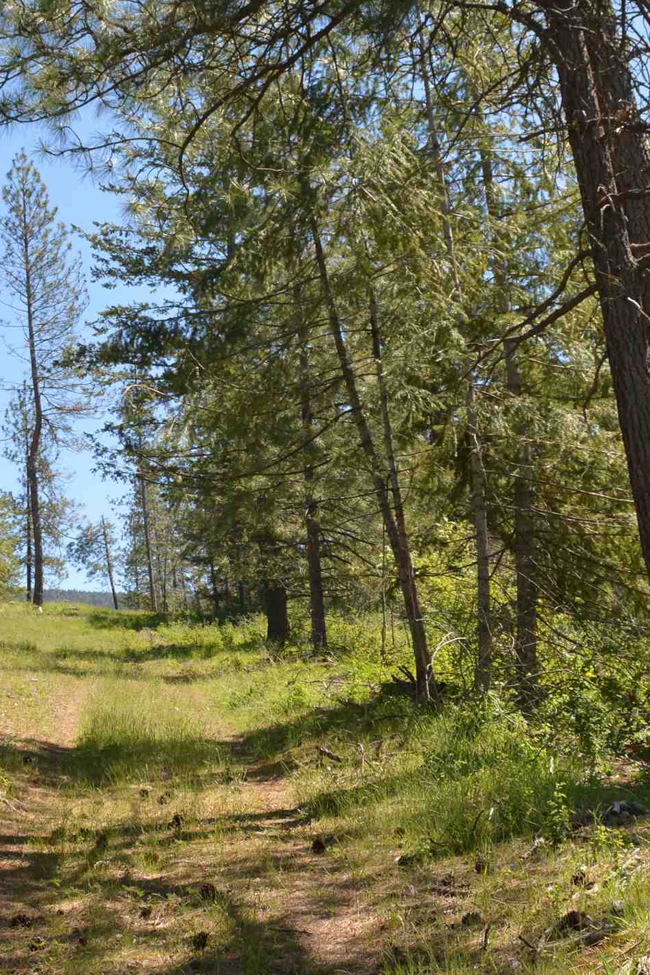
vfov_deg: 34.5
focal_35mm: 58
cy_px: 468
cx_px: 236
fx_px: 1571
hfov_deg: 23.3
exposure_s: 1/250
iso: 200
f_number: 8
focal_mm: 18
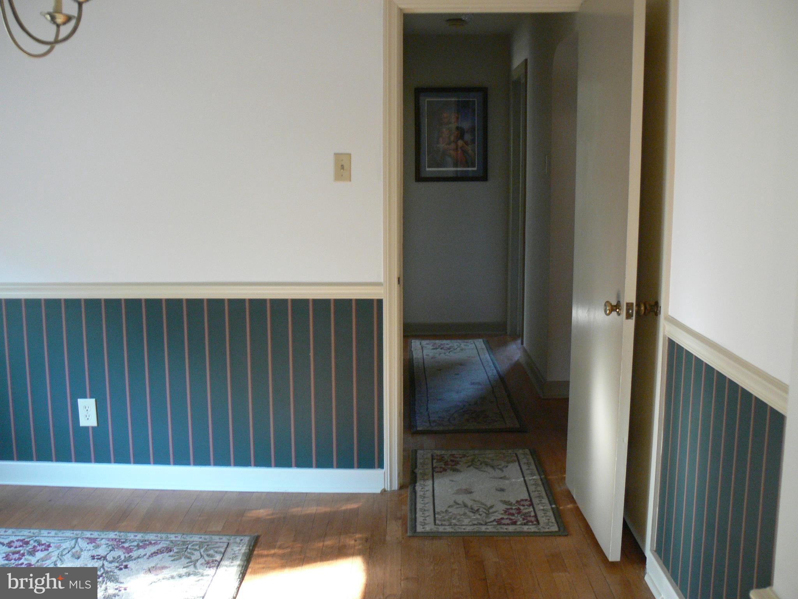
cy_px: 300
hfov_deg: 50.1
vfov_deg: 38.7
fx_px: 853
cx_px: 399
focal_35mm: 37
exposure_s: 1/13
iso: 200
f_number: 2.8
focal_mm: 7.9
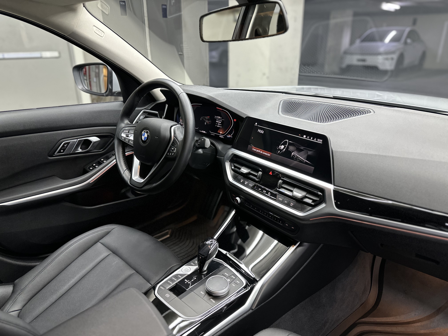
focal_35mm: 24
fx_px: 311
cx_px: 224
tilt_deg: -21.7
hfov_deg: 71.6
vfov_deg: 56.8
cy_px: 168
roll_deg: +0.5
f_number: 1.78
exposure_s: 1/50
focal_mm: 6.86
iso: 320
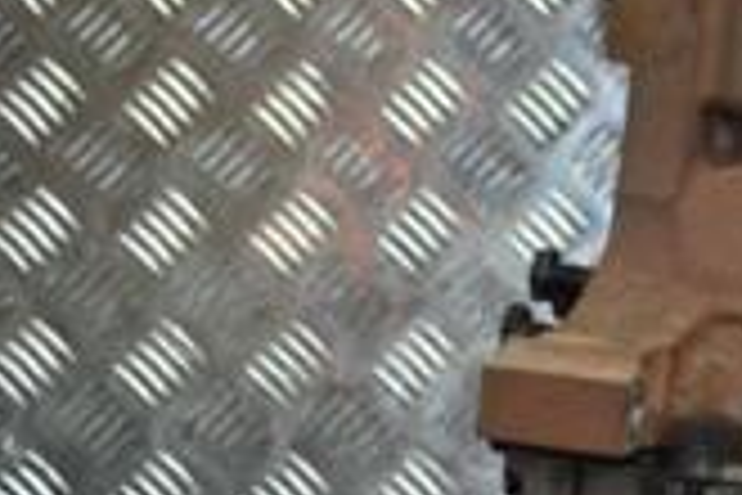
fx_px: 3380
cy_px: 50
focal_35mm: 164
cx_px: 1255
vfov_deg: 8.3
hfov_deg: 11.7
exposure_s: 1/60
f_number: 4.5
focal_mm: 30
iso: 1800
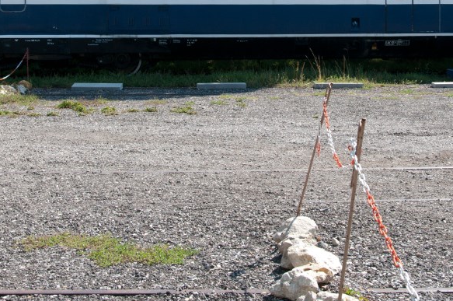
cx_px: 264
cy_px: 10
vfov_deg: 18.7
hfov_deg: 28.4
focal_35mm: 71
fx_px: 893
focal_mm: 23
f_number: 8
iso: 400
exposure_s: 1/350
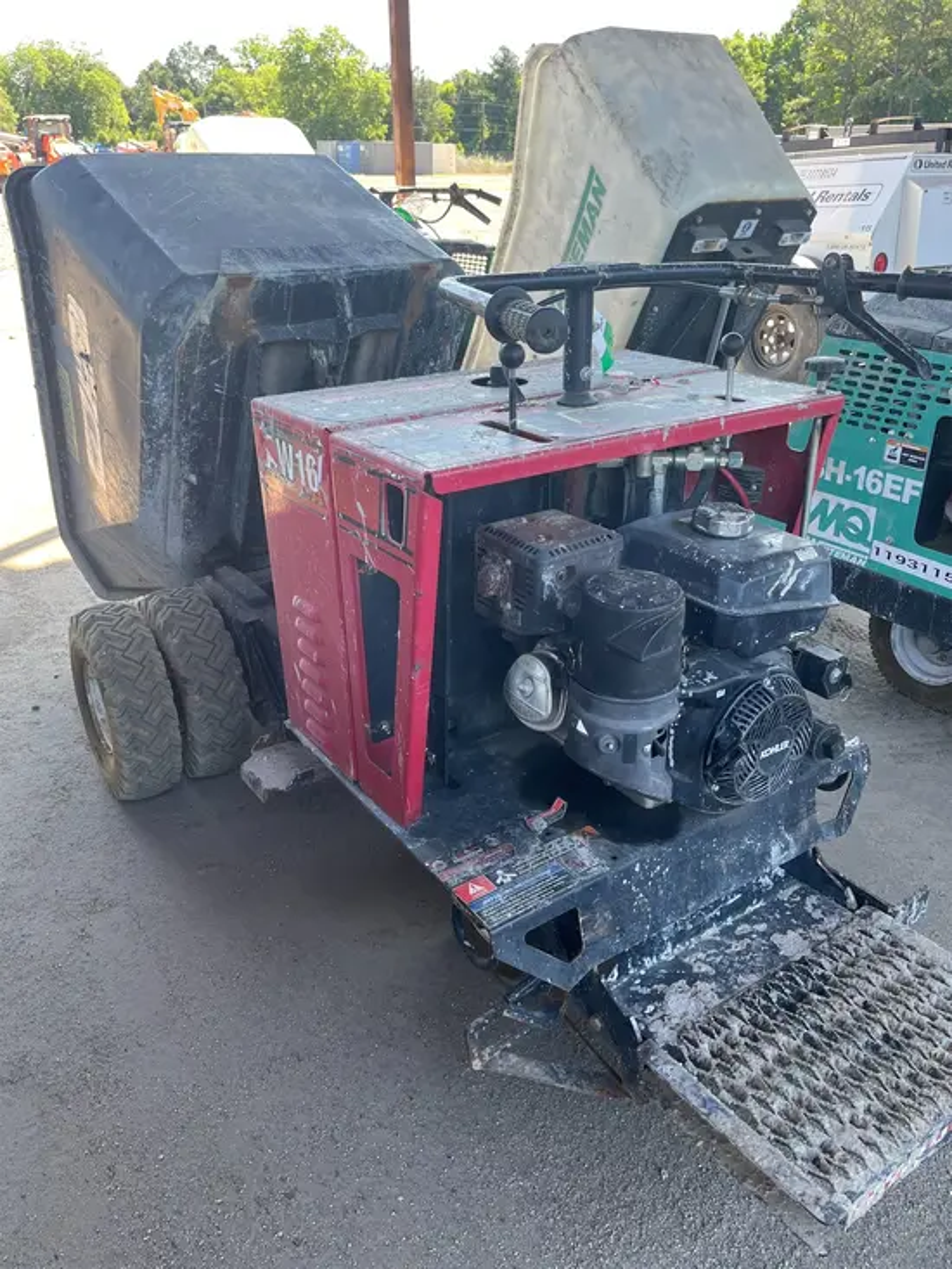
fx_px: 953
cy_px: 634
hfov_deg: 53.1
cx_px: 476
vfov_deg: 67.3
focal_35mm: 26
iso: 40
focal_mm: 5.1
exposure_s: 1/179
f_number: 1.6
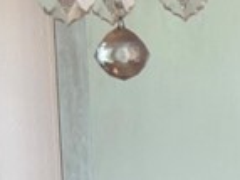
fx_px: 1192
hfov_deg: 9.6
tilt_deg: -4.4
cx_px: 651
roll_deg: +0.7
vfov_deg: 8.6
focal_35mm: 172
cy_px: 106
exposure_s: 1/120
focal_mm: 6.76
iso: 100
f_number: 1.78
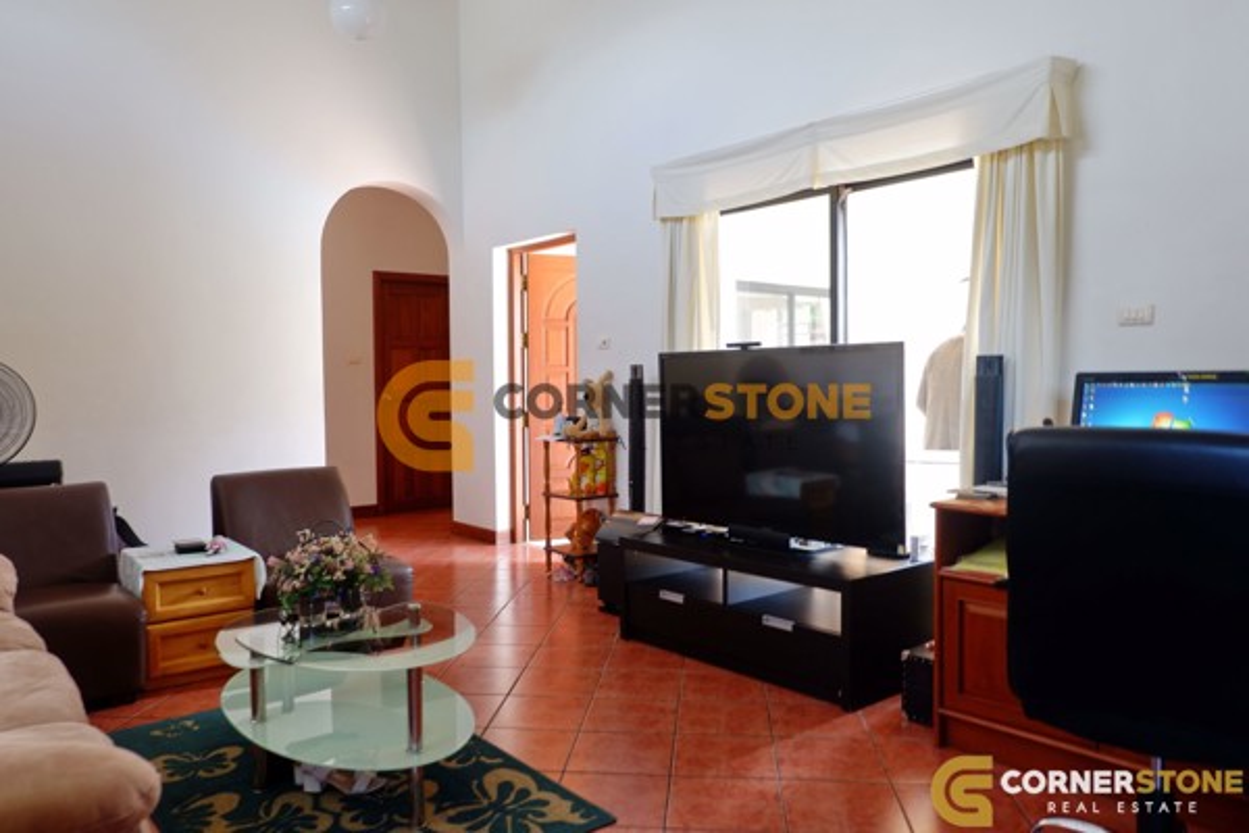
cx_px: 624
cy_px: 416
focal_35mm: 24
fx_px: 833
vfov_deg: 53.1
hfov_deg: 73.7
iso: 200
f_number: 3.5
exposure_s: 1/13
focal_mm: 16.7
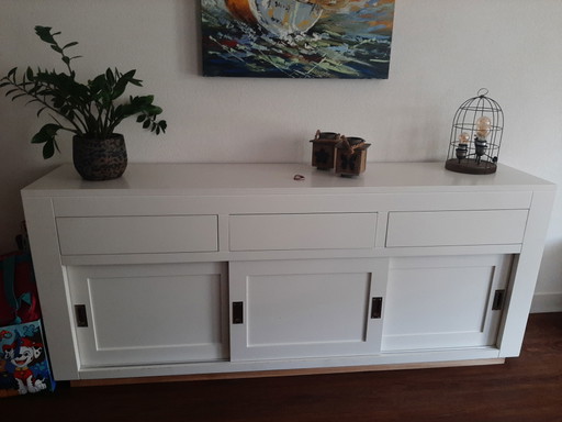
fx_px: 422
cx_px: 281
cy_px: 211
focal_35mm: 26
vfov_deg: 53.1
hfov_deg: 67.3
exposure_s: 1/60
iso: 125
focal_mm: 3.93
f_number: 1.7
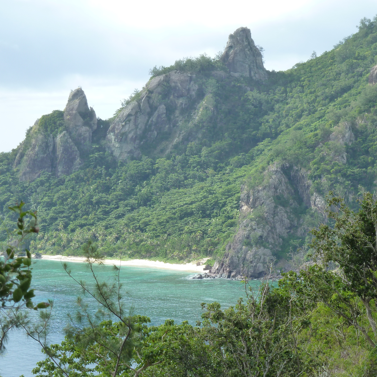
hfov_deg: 14.2
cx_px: 180
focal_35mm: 123
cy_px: 189
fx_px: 1516
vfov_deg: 14.2
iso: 125
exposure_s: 1/250
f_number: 4.3
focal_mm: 17
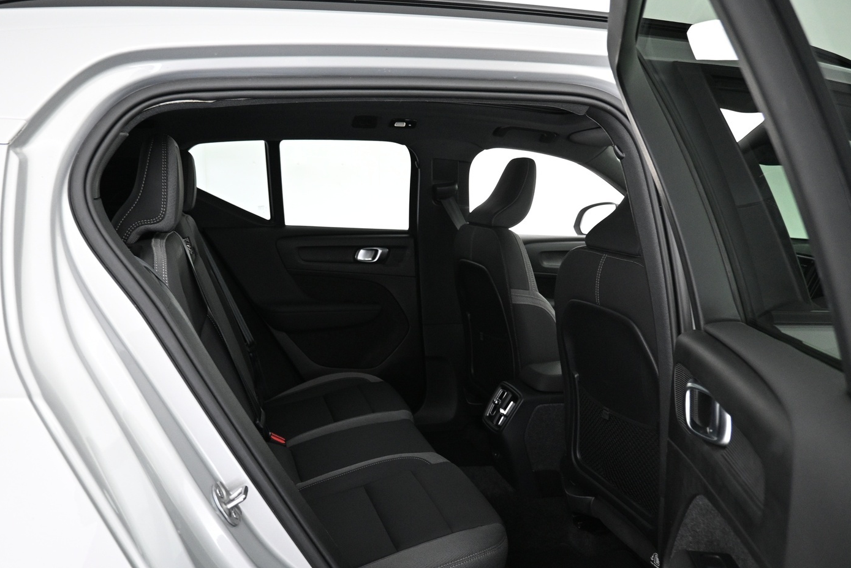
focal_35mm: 28
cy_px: 310
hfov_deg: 65.3
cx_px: 377
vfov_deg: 46.3
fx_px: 662
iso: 1600
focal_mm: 16
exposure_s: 1/20
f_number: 3.5
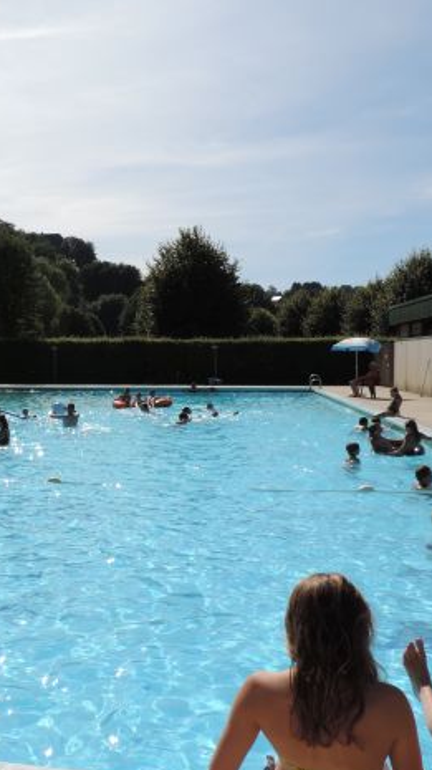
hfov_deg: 31.6
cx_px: 61
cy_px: 384
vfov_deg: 55.3
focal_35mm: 36
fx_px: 734
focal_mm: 4.3
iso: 80
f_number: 3.7
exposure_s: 1/1250
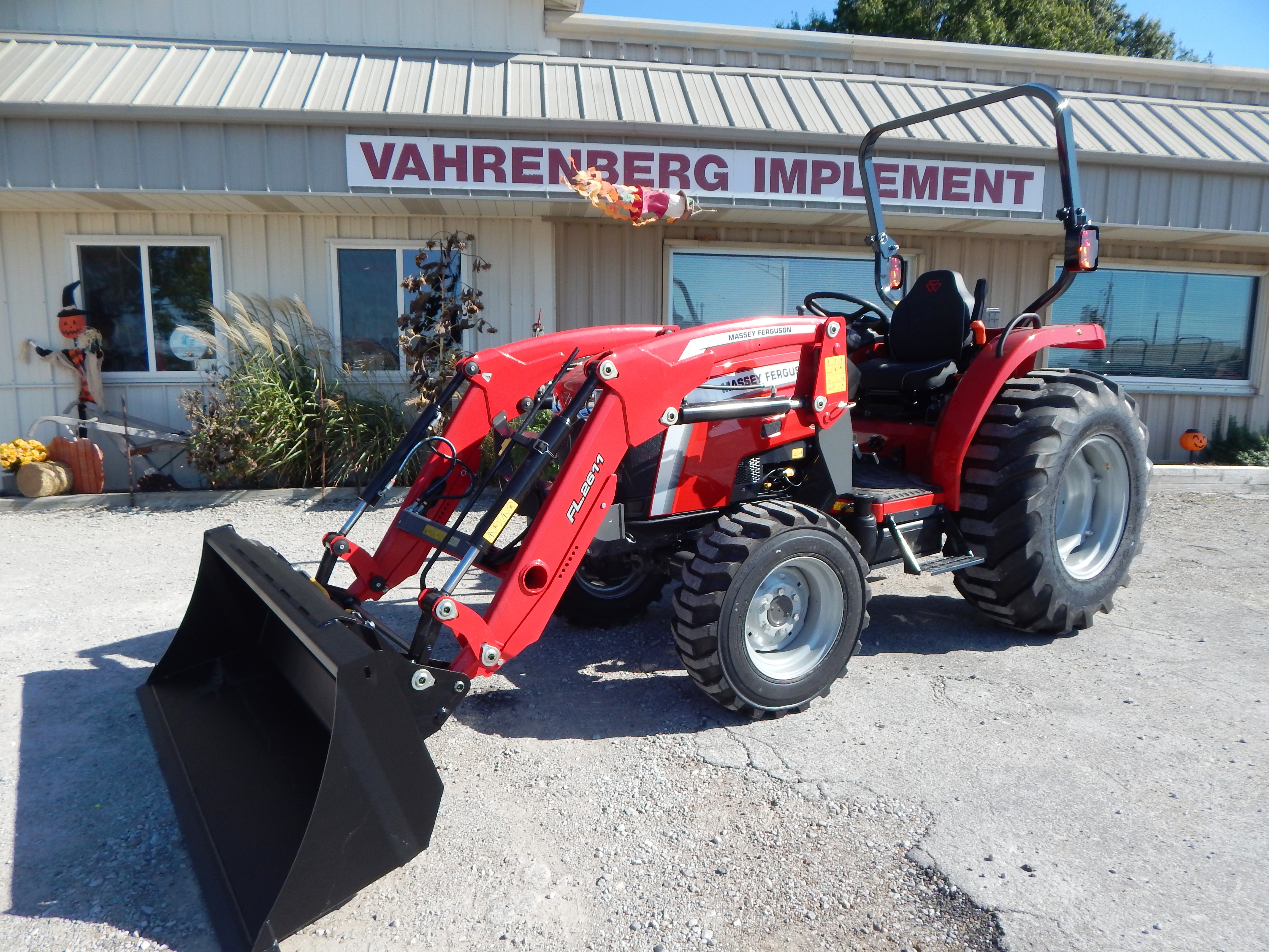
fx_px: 807
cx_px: 634
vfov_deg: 61.1
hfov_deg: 76.4
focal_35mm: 22
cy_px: 476
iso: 125
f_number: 3
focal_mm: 4
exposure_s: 1/1250
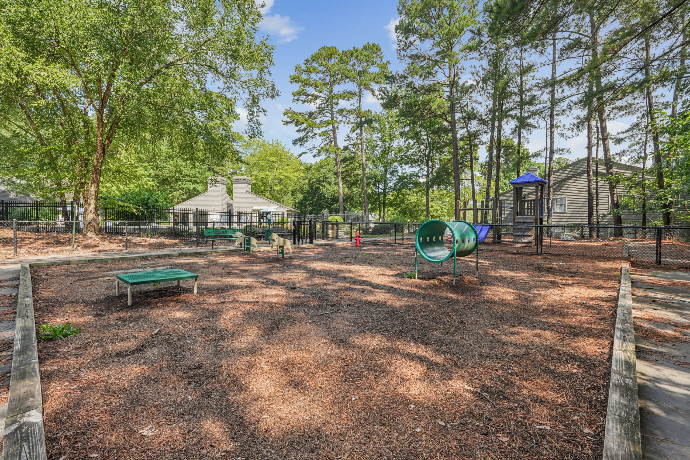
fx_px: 307
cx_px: 345
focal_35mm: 16
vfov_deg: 73.8
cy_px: 230
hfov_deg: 96.7
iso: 100
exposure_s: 1/50
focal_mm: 16
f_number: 10
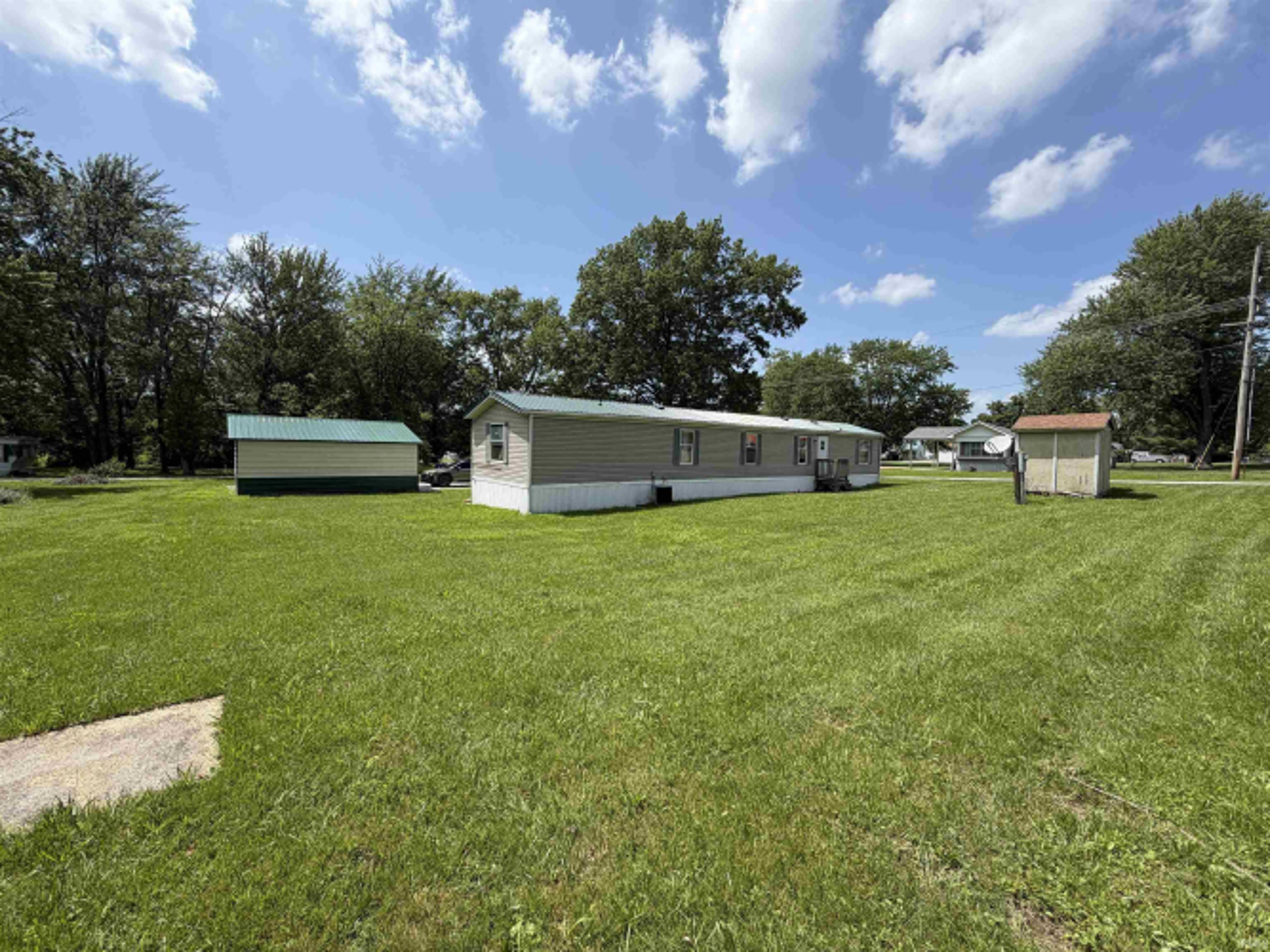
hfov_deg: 102.1
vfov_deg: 85.7
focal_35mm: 14
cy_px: 476
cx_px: 635
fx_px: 514
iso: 20
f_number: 2.2
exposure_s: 1/779
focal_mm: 2.22
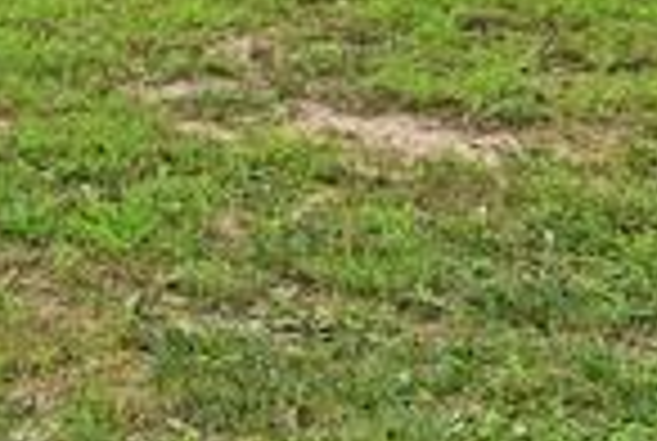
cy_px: -387
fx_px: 2048
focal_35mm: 112
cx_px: 342
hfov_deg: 18.2
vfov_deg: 11.3
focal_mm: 16
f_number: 4.5
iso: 320
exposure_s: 1/100
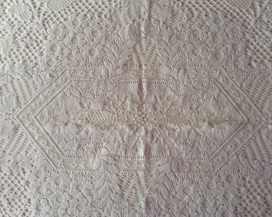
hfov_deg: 52.8
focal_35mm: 34
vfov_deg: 43.4
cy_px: 110
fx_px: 274
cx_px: 141
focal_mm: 3.3
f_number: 2.4
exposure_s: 1/188
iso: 32
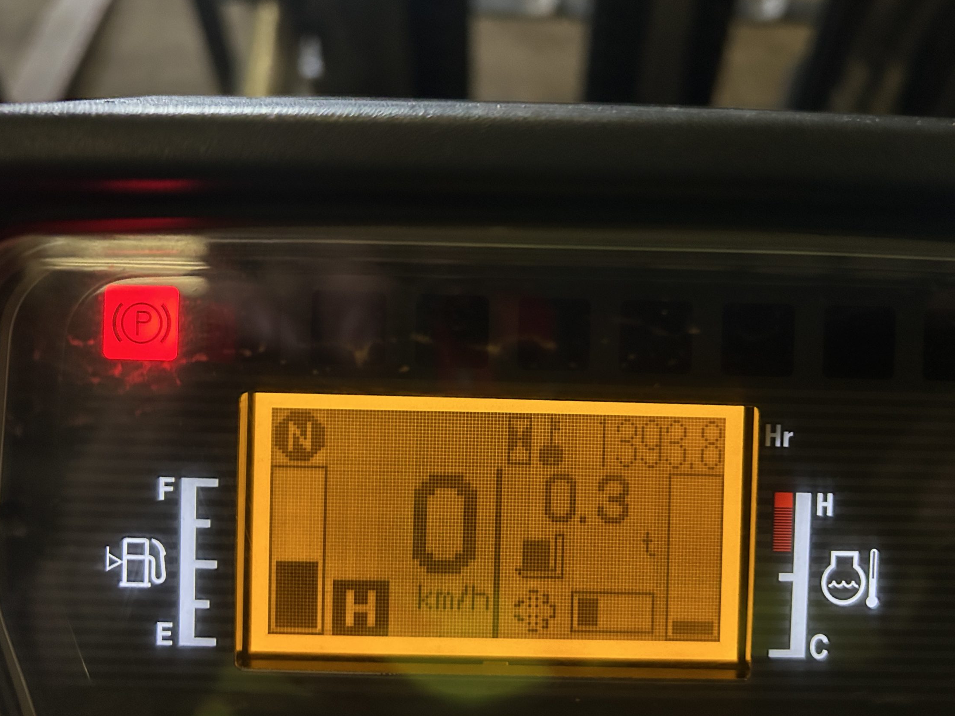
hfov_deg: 59.8
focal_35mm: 30
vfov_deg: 46.8
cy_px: 377
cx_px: 535
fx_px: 828
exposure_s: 1/40
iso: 640
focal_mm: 5.7
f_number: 1.5
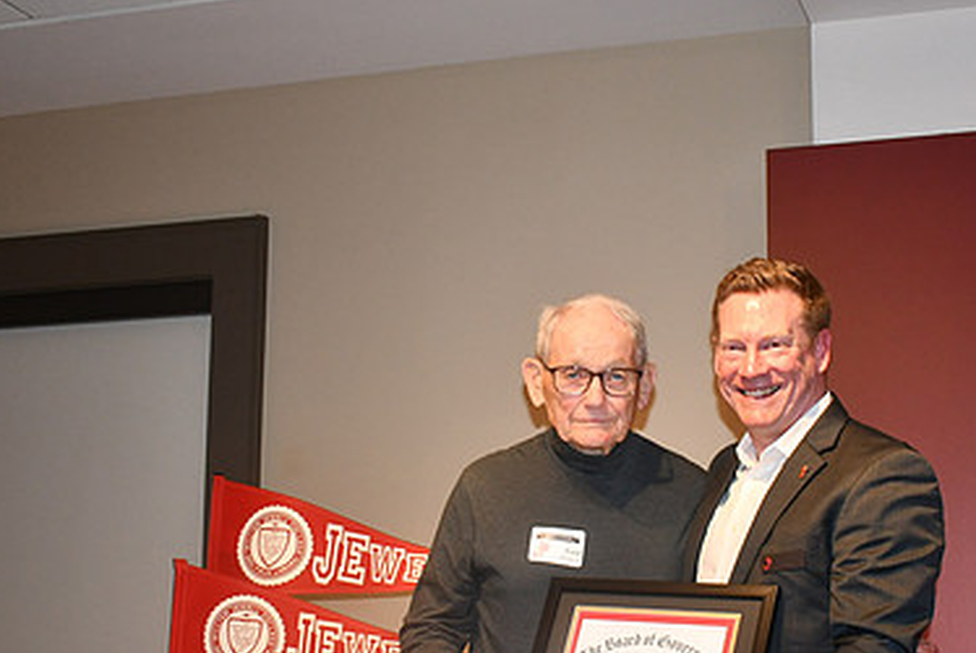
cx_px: 574
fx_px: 1682
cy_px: 419
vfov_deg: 21.9
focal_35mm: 62
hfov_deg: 32.3
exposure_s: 1/60
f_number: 3.5
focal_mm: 20
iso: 1000
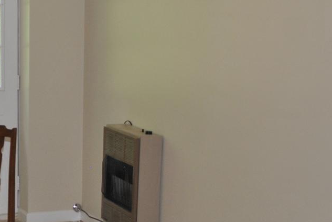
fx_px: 896
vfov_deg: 14.1
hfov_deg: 20.0
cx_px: -36
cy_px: 148
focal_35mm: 97
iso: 200
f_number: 3.8
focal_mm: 20
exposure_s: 1/60
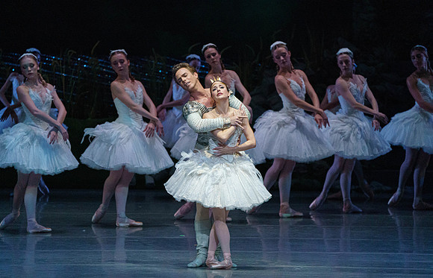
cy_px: 144
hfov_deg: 5.7
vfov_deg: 3.6
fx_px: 4378
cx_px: 216
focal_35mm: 368
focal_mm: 364
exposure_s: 1/250
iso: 8000
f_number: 5.6
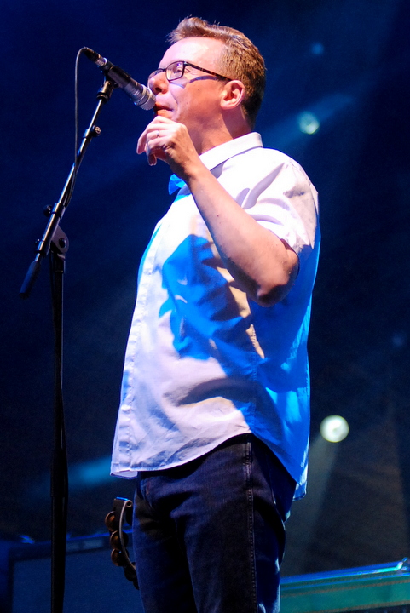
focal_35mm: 120
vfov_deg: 17.1
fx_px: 2047
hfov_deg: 11.4
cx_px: 205
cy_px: 306
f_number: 2.8
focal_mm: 80
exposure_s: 1/320
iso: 1600
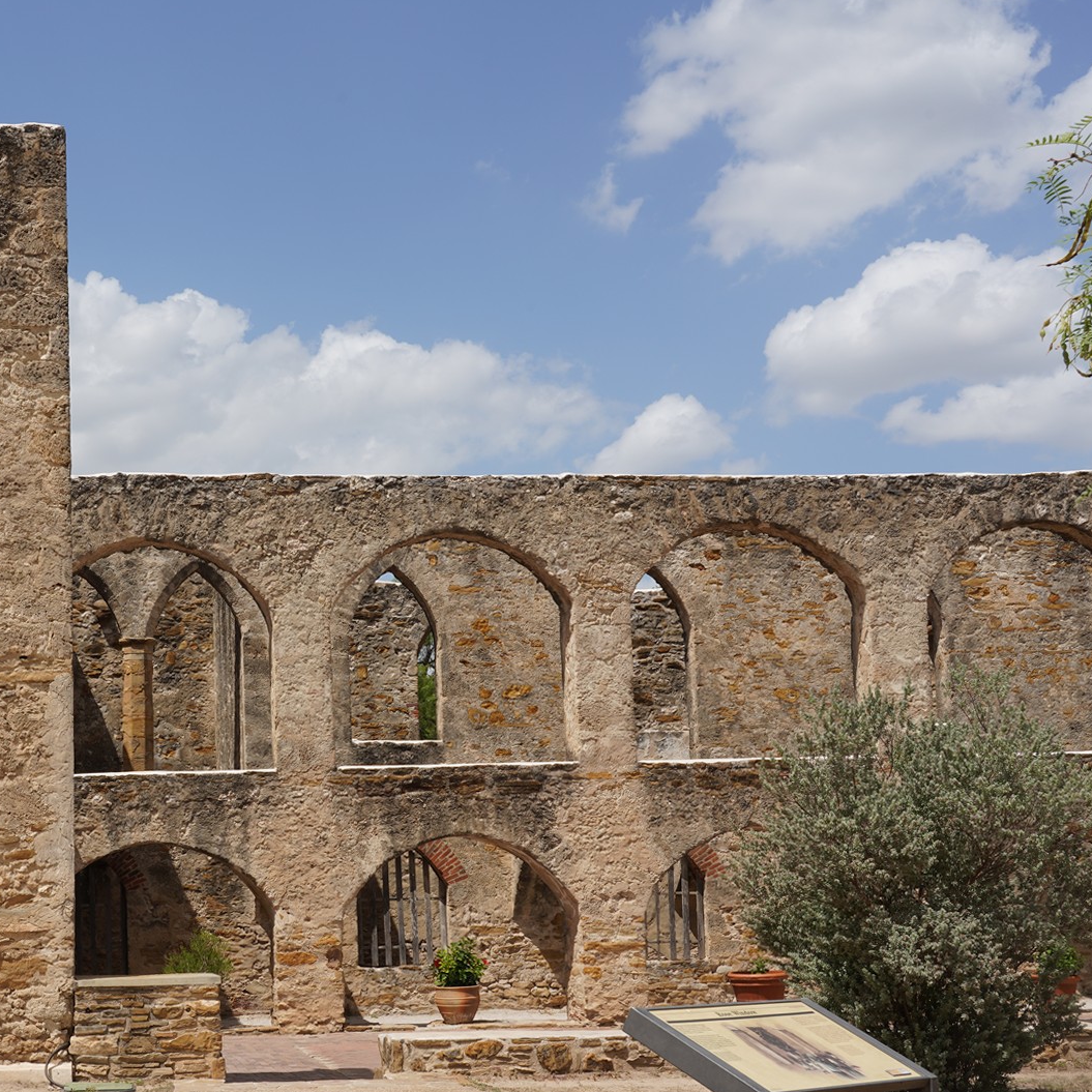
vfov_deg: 29.5
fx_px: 2070
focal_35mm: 58
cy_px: 663
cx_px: 195
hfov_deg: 28.8
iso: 100
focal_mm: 36
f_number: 18
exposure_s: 1/100
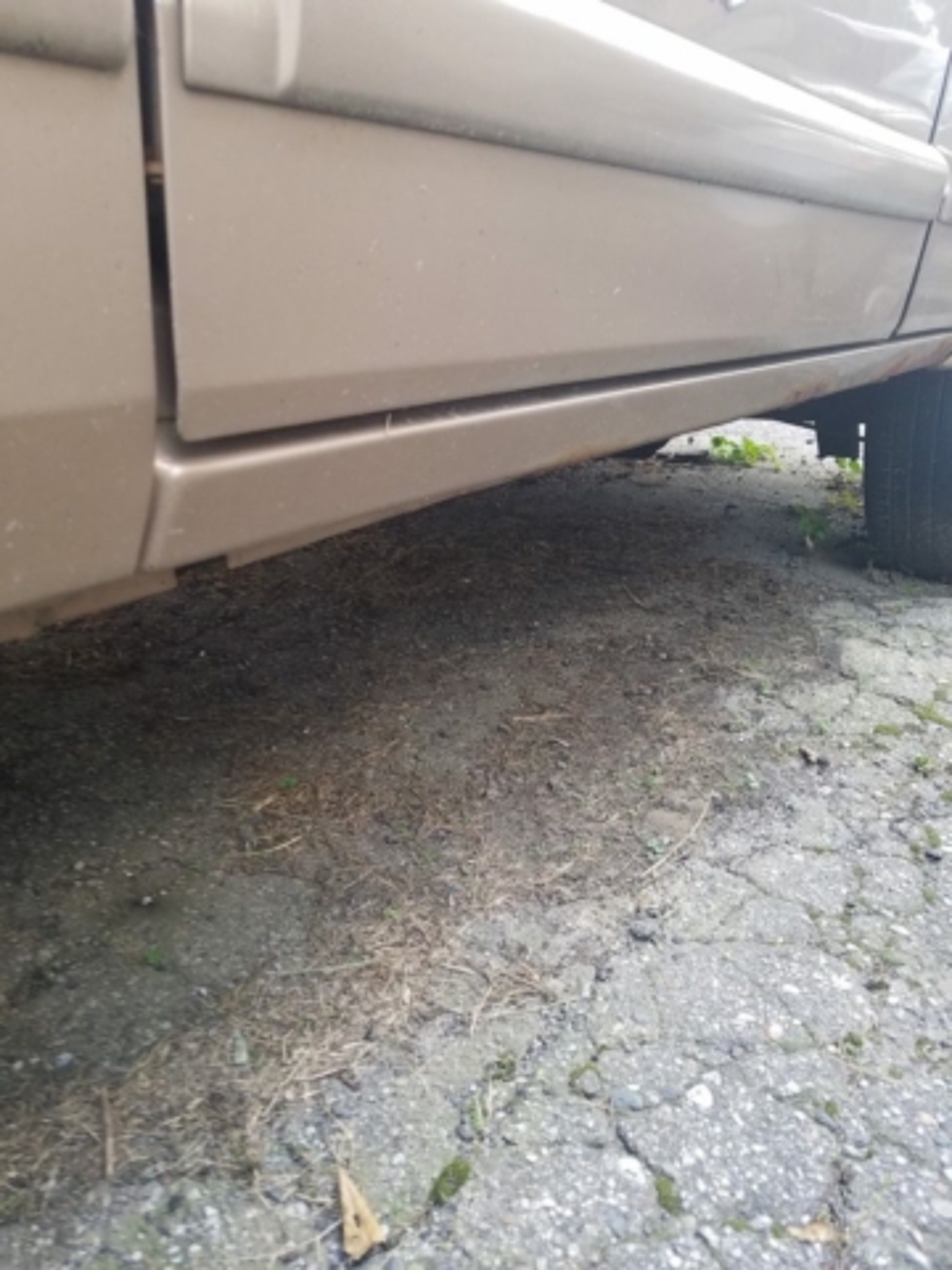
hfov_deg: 53.1
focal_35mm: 26
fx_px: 953
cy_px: 635
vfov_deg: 67.3
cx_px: 476
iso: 100
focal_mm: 4.2
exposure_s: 1/60
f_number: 1.7
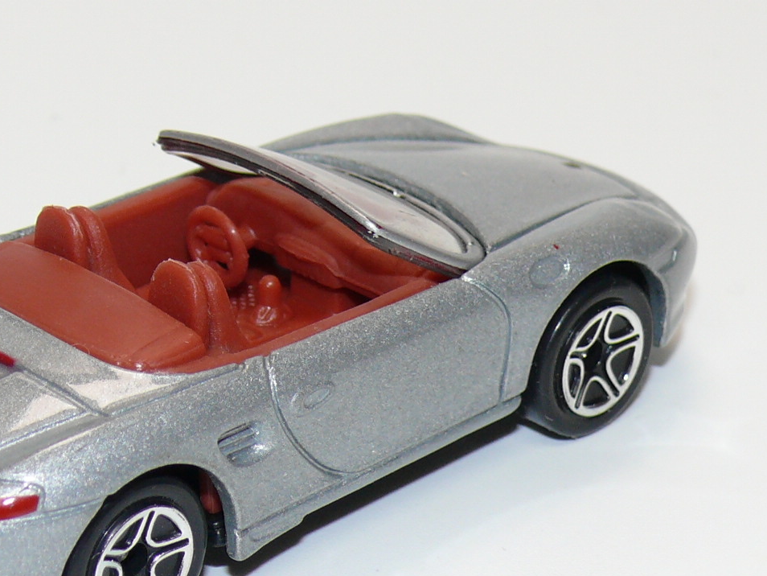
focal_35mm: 171
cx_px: 221
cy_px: 309
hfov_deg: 11.5
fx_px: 3790
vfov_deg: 8.7
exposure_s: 1/30
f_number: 4
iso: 100
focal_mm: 13.3
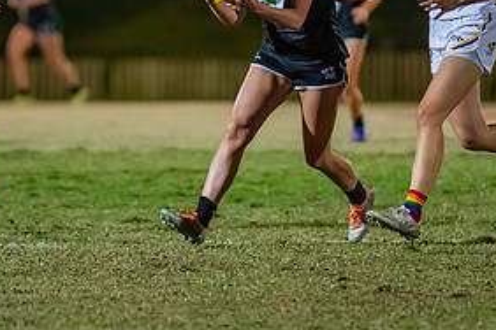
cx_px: 225
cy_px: 66
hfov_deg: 3.0
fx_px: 9506
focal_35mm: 690
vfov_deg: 2.0
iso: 9000
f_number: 2.8
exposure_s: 1/1000
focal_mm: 300
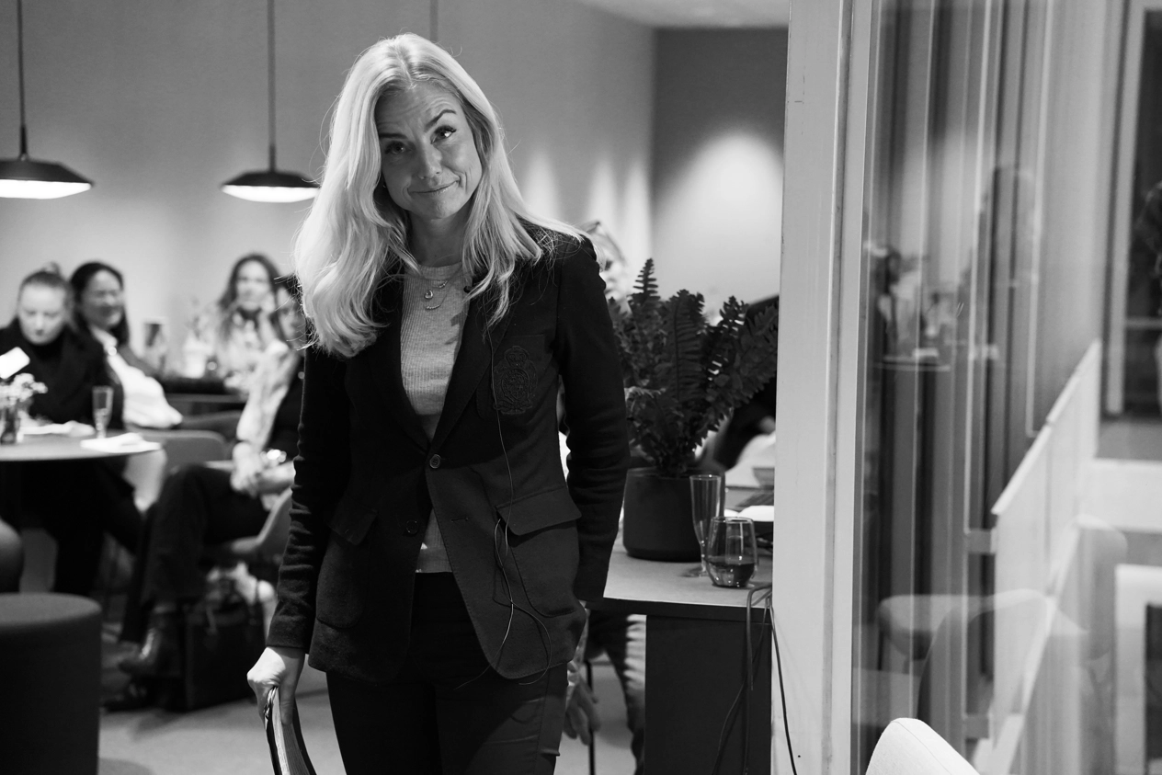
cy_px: 388
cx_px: 581
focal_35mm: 75
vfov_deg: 18.2
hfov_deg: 27.0
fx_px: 2421
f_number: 4
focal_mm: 75
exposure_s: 1/160
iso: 6400
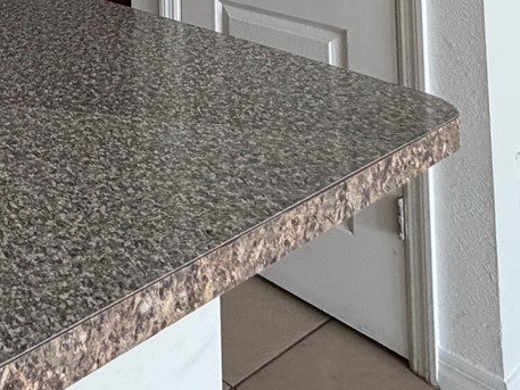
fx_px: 736
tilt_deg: +5.7
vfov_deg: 22.4
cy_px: -244
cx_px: -76
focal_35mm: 49
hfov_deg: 33.1
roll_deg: +0.1
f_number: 2.2
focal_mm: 2.22
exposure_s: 1/120
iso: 250
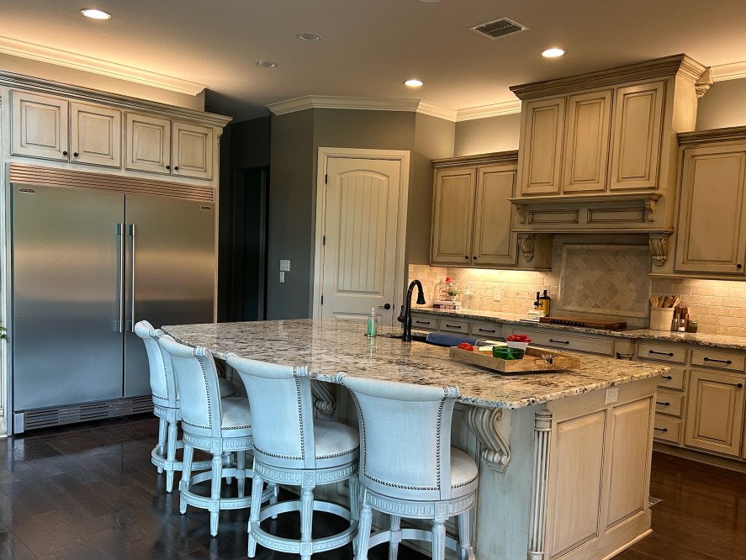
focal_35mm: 30
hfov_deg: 59.9
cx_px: 378
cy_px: 306
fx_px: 647
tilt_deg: -3.4
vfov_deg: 46.8
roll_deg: -2.7
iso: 125
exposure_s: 1/60
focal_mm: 5.7
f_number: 1.5
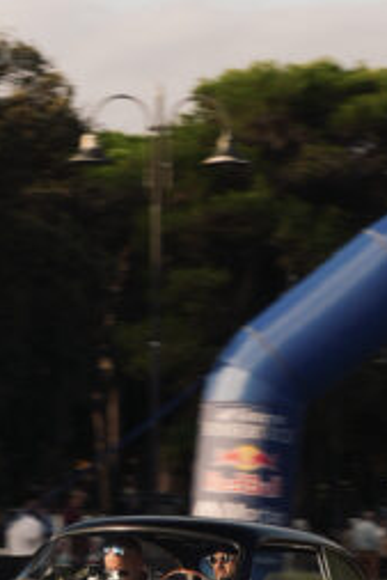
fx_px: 2673
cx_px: 74
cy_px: 371
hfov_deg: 8.3
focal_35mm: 166
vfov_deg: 12.4
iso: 100
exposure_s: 1/50
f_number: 11
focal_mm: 30
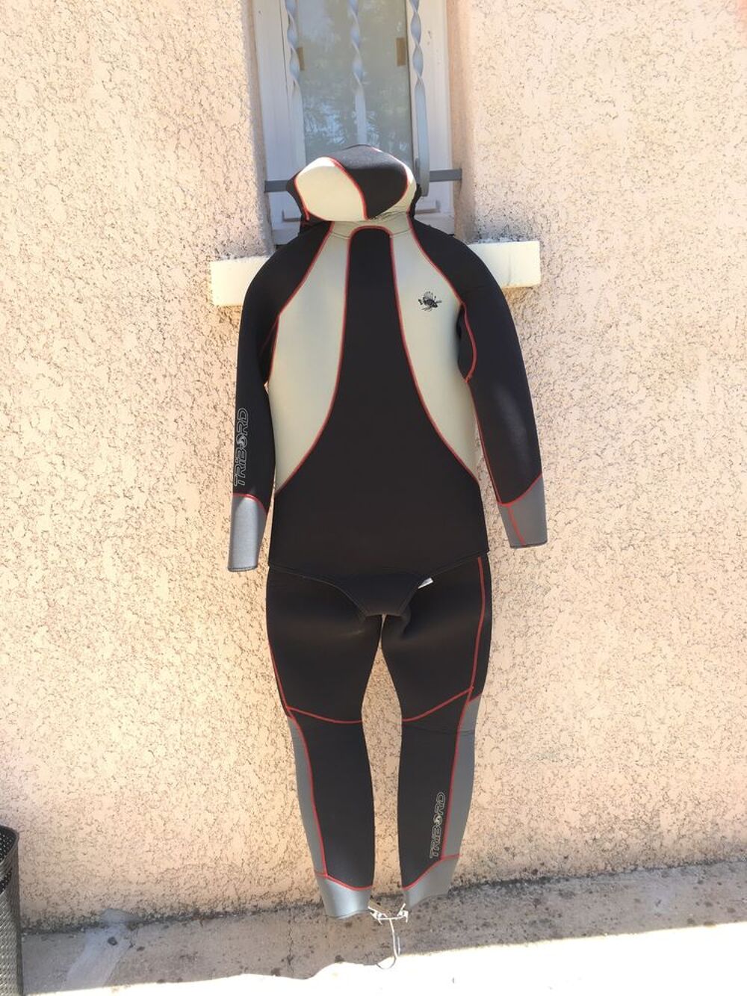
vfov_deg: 61.7
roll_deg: +4.0
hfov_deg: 48.2
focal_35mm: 29
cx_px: 374
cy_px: 498
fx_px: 834
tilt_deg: -14.4
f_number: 2.2
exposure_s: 1/208
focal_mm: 4.15
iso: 25
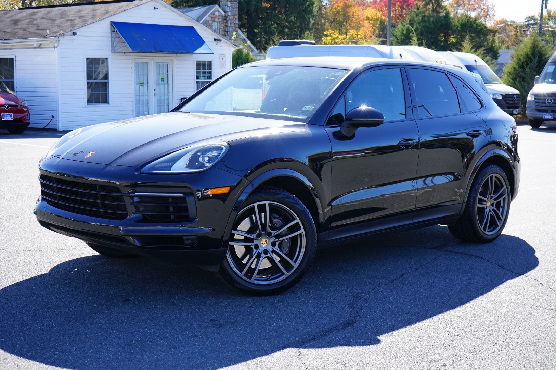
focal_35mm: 54
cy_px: 185
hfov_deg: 36.9
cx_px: 278
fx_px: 833
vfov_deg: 25.0
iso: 100
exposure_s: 1/80
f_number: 8
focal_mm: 54
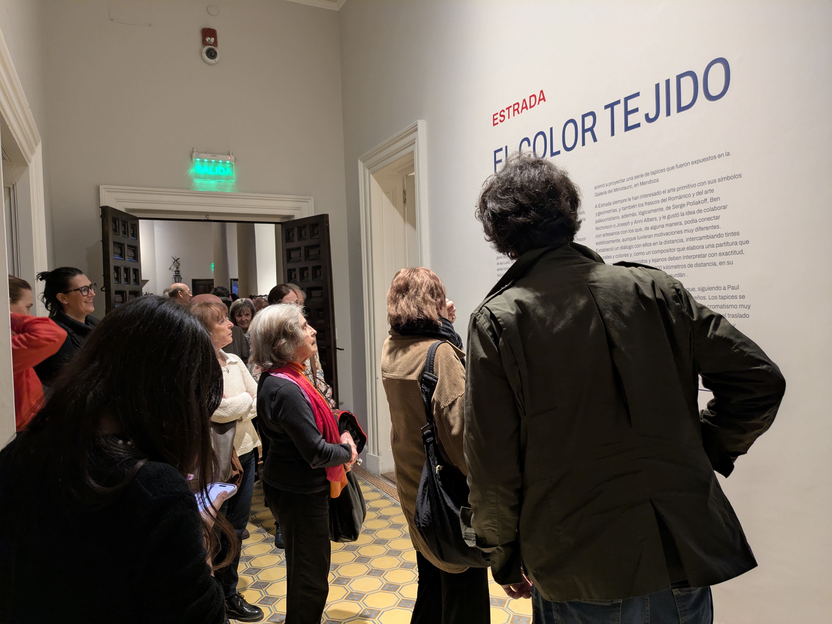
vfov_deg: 54.9
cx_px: 416
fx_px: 601
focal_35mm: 25
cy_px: 312
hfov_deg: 69.4
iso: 326
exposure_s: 1/33.3
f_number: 1.89
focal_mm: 5.43
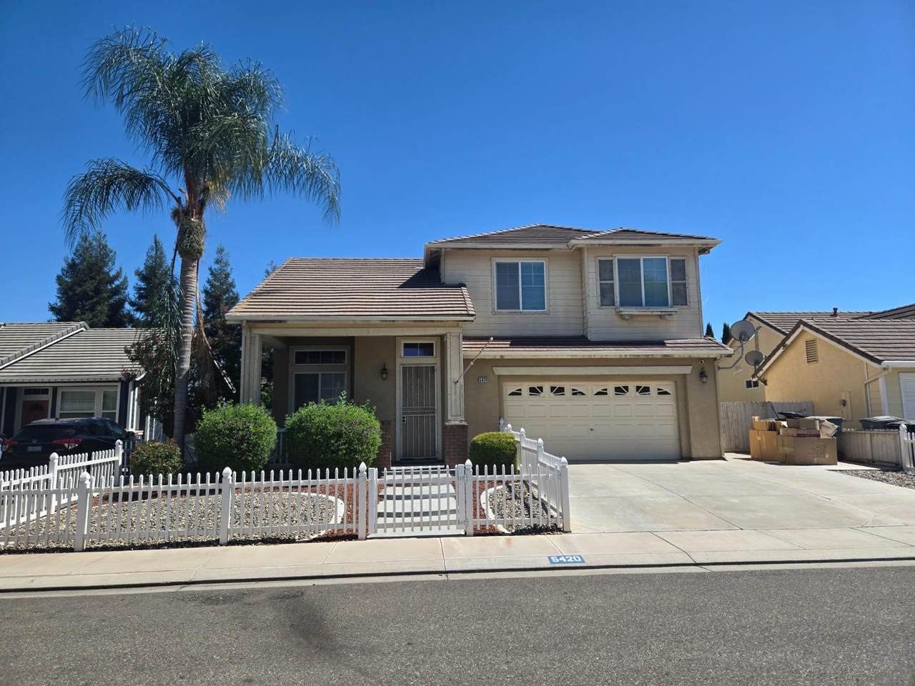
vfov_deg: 58.9
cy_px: 343
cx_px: 458
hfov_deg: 73.9
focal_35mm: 23
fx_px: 608
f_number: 1.8
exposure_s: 1/2921
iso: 40
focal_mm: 5.4
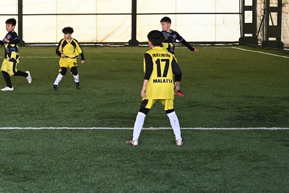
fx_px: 931
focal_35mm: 116
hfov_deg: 17.2
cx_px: -4
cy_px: 43
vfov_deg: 11.8
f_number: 3.2
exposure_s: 1/250
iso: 1250
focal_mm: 49
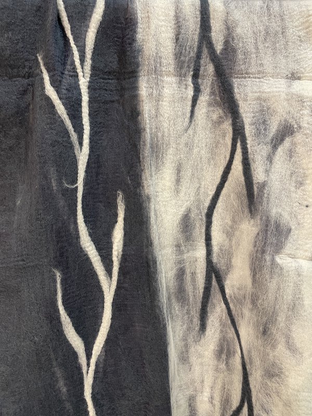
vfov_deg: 67.3
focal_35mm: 26
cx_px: 156
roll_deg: +0.2
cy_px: 208
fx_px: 312
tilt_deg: -3.9
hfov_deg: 53.1
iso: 200
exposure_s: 1/50
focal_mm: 4.2
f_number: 1.6
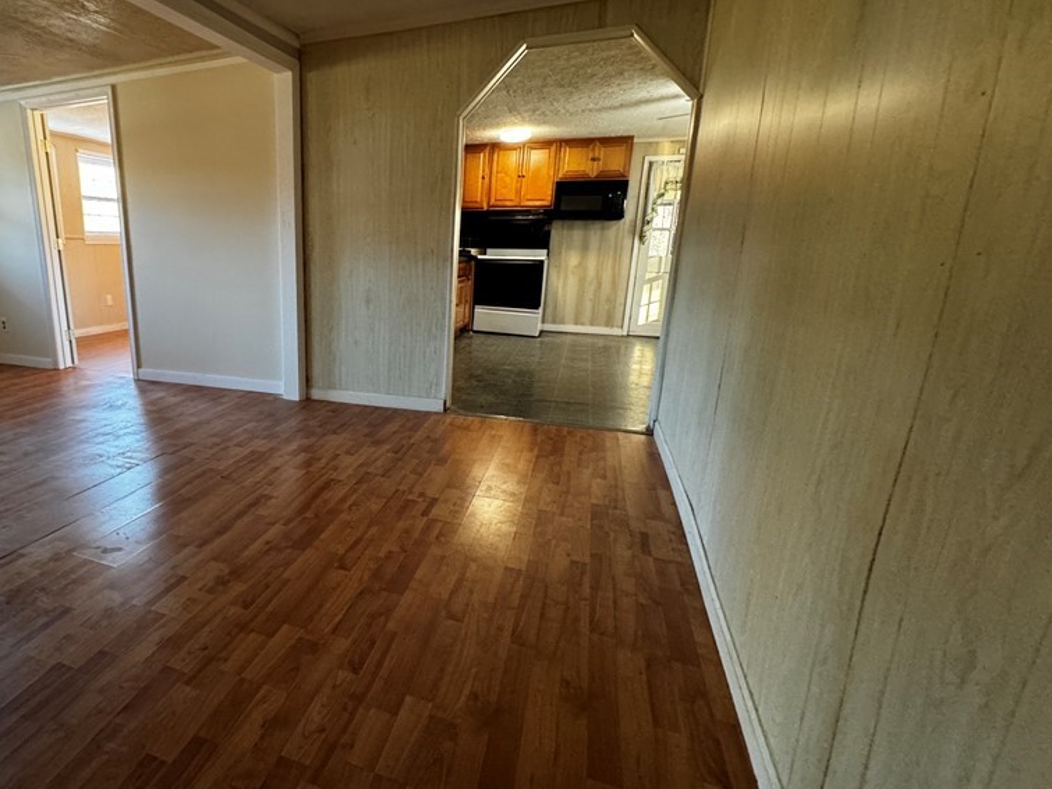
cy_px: 379
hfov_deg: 81.6
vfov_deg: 68.6
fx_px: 577
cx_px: 346
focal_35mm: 19
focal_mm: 2.22
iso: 640
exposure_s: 1/60
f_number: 2.2
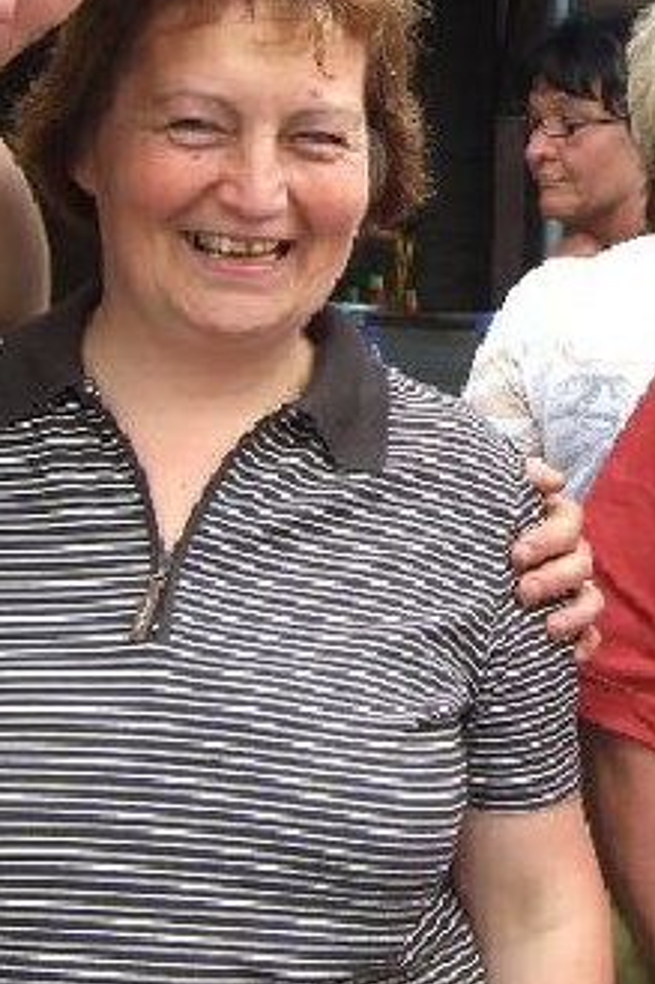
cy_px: 266
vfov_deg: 21.3
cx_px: 773
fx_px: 2595
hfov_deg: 14.0
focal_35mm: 95
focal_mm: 6.2
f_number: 2.7
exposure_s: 1/160
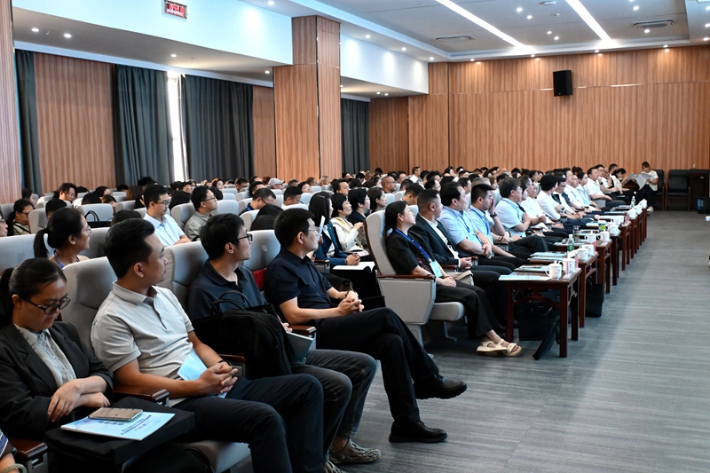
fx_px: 769
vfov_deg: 34.2
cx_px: 355
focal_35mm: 39
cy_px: 236
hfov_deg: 49.6
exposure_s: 1/125
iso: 2500
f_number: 4.5
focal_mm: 26
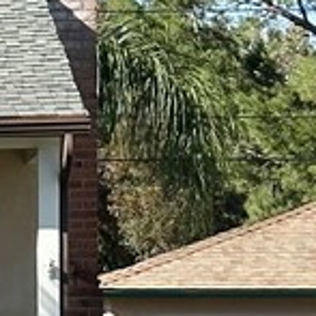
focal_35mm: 296
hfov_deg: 5.5
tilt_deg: +1.8
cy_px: 299
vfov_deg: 5.9
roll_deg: -0.3
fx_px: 3057
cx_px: -675
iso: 64
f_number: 1.78
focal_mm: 6.86
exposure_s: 1/2028
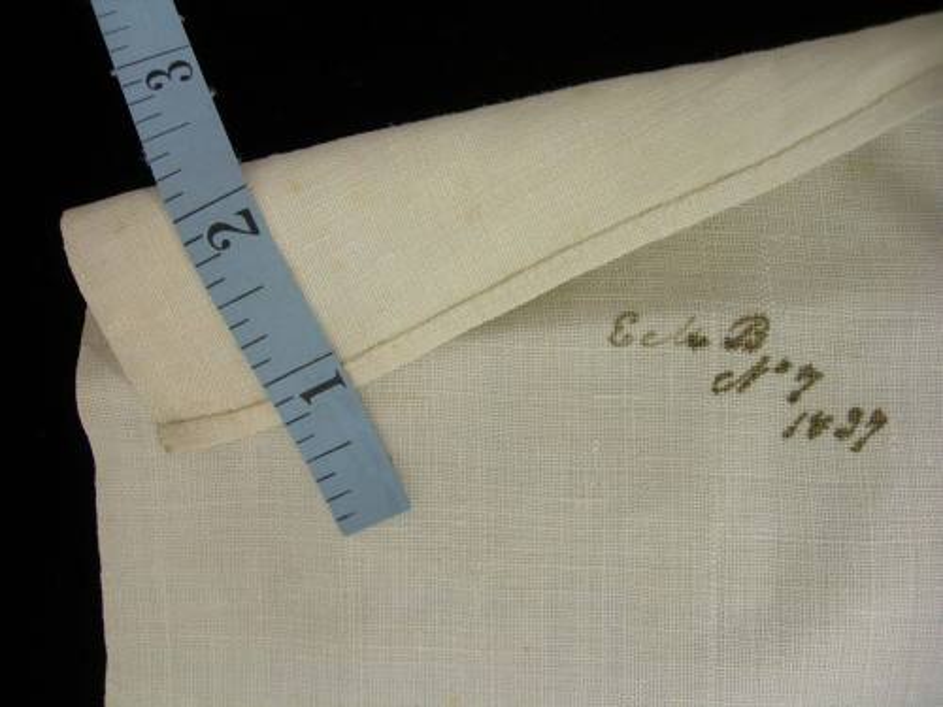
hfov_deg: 49.0
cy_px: 354
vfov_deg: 37.7
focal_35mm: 38
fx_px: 1035
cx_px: 472
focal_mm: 7.8
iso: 50
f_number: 2.8
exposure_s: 1/14.4
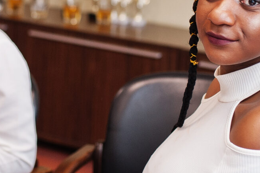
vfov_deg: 10.0
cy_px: 36
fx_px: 989
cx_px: 61
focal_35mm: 137
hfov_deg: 14.9
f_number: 2.2
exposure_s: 1/250
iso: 500
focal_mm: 35
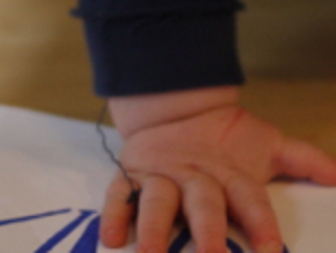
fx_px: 1614
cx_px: 281
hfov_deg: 11.8
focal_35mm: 166
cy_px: -35
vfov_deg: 8.9
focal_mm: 20
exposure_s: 1/60
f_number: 1.7
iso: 320
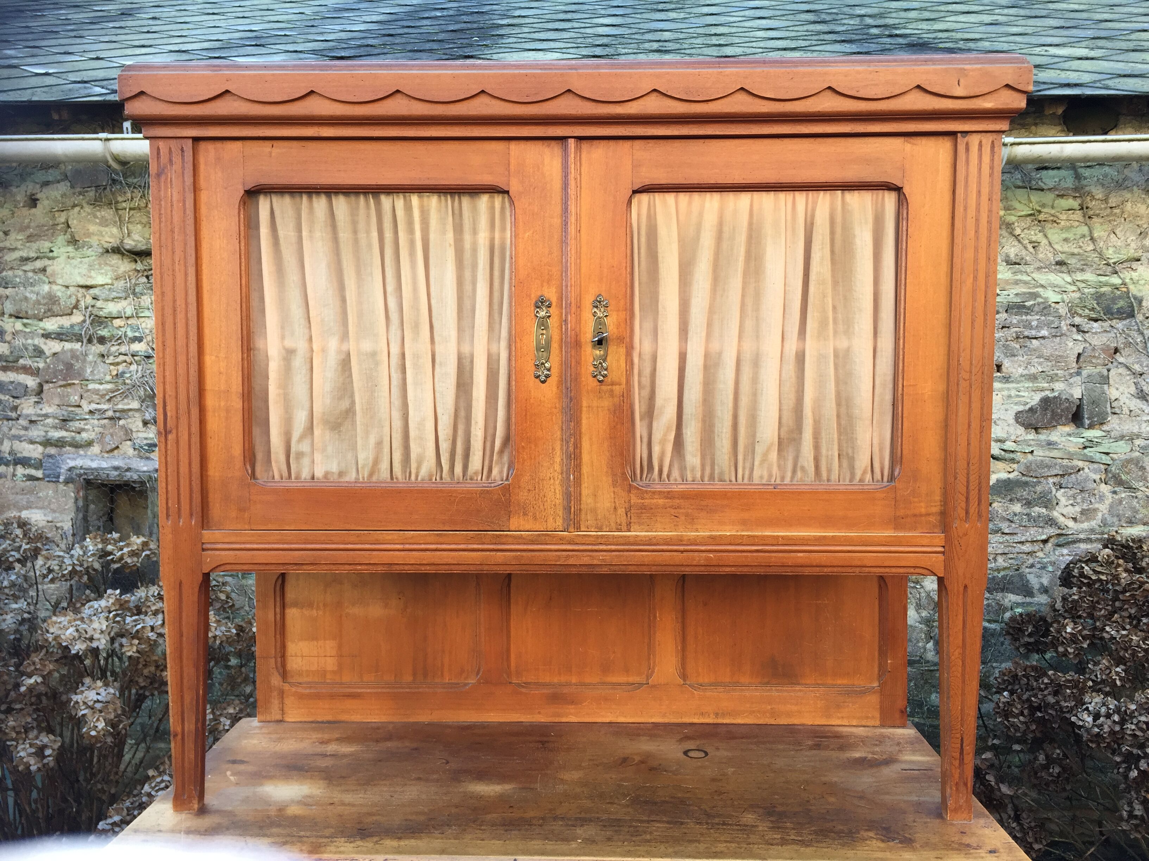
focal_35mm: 29
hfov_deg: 61.7
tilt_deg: -4.1
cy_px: 430
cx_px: 574
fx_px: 963
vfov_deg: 48.2
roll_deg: -1.3
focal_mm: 4.15
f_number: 2.2
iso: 40
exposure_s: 1/100
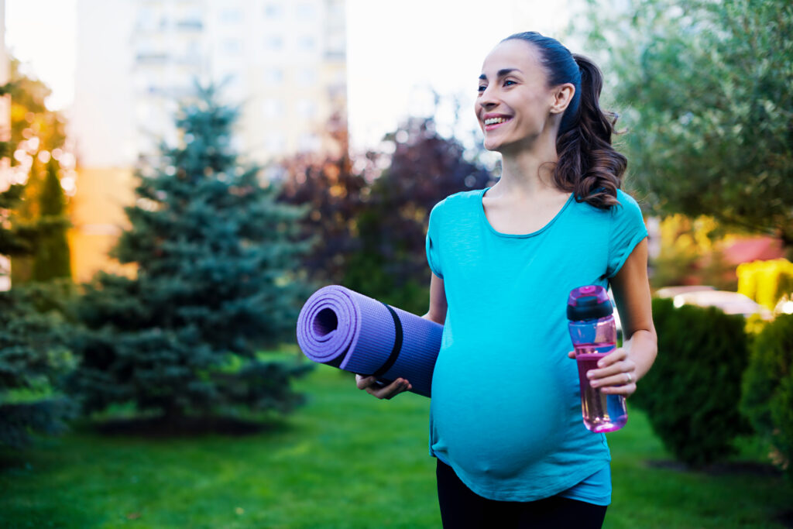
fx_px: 1101
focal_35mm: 50
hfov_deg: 39.6
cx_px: 396
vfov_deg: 27.0
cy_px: 264
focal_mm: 50
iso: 80
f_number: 2.5
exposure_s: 1/200
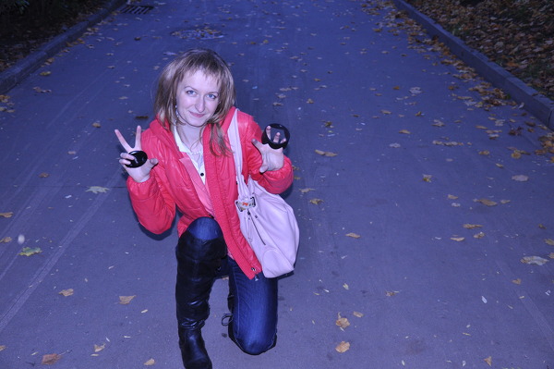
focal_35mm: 51
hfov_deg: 38.9
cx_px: 277
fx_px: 784
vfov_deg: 26.4
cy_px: 184
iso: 500
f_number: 4.2
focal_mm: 34
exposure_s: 1/60
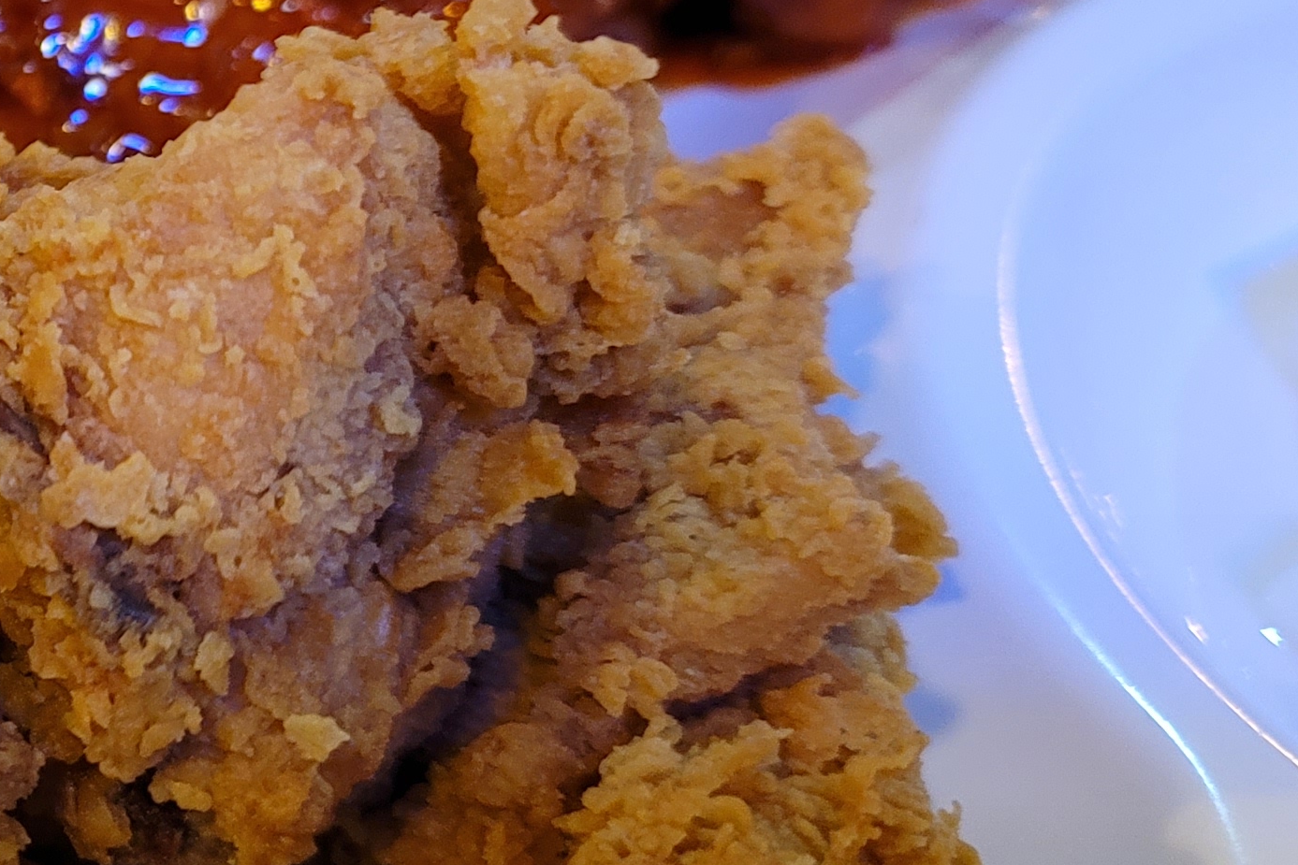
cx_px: -299
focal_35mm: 75
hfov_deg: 24.3
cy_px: 339
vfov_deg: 18.2
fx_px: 2704
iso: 500
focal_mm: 7
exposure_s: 1/39
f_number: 1.8
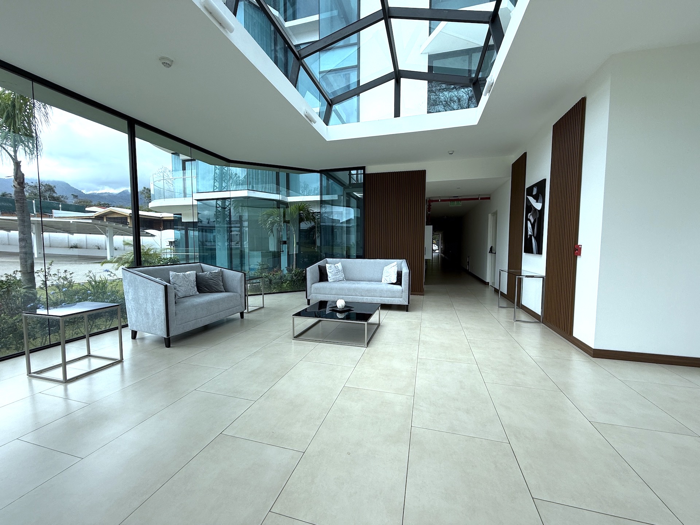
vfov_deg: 85.7
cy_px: 262
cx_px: 350
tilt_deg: -3.6
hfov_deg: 102.1
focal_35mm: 14
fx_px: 283
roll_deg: +0.3
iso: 50
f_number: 2.2
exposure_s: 1/229
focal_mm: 2.22
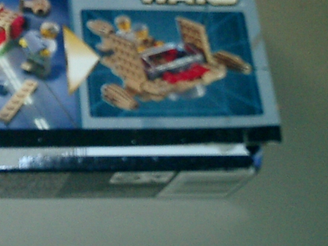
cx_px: -70
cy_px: 100
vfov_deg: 14.4
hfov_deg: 18.1
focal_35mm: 103
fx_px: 977
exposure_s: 1/30
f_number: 3.2
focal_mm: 7.5
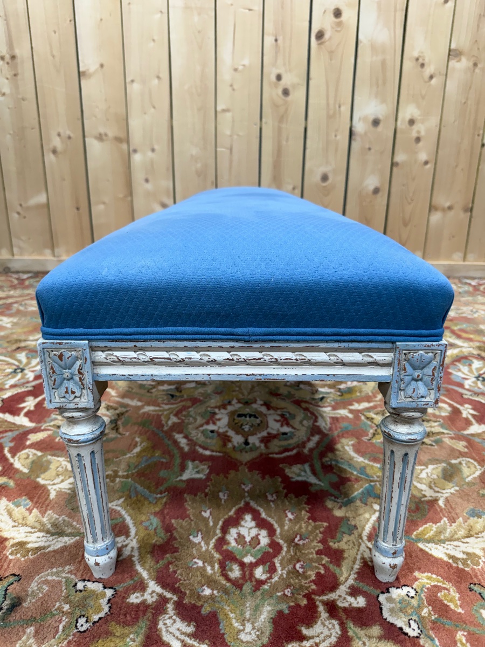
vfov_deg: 71.6
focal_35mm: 24
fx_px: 448
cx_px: 242
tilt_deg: -17.9
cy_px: 324
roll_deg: -1.3
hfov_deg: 56.8
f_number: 1.78
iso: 160
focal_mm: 6.76
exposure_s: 1/100
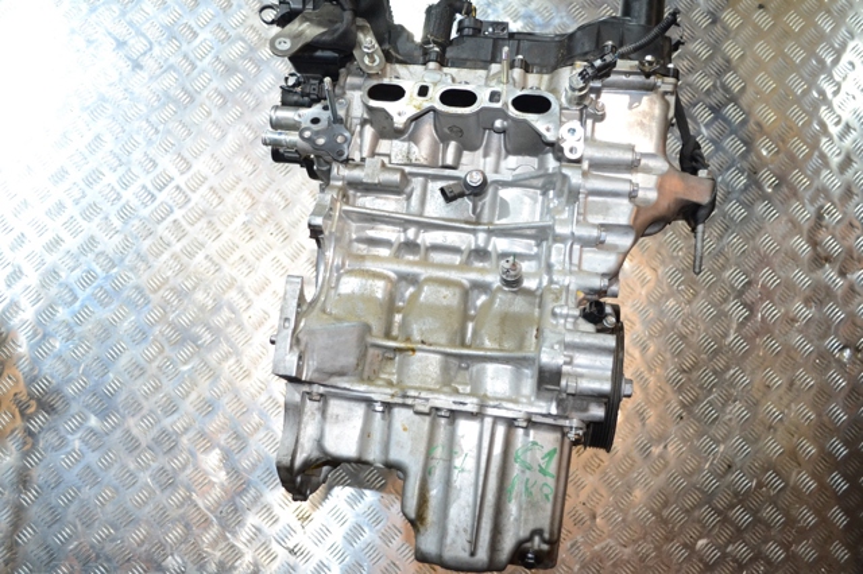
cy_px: 287
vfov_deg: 36.8
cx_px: 432
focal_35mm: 36
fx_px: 863
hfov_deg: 53.2
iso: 1250
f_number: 5
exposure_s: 1/60
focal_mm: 24
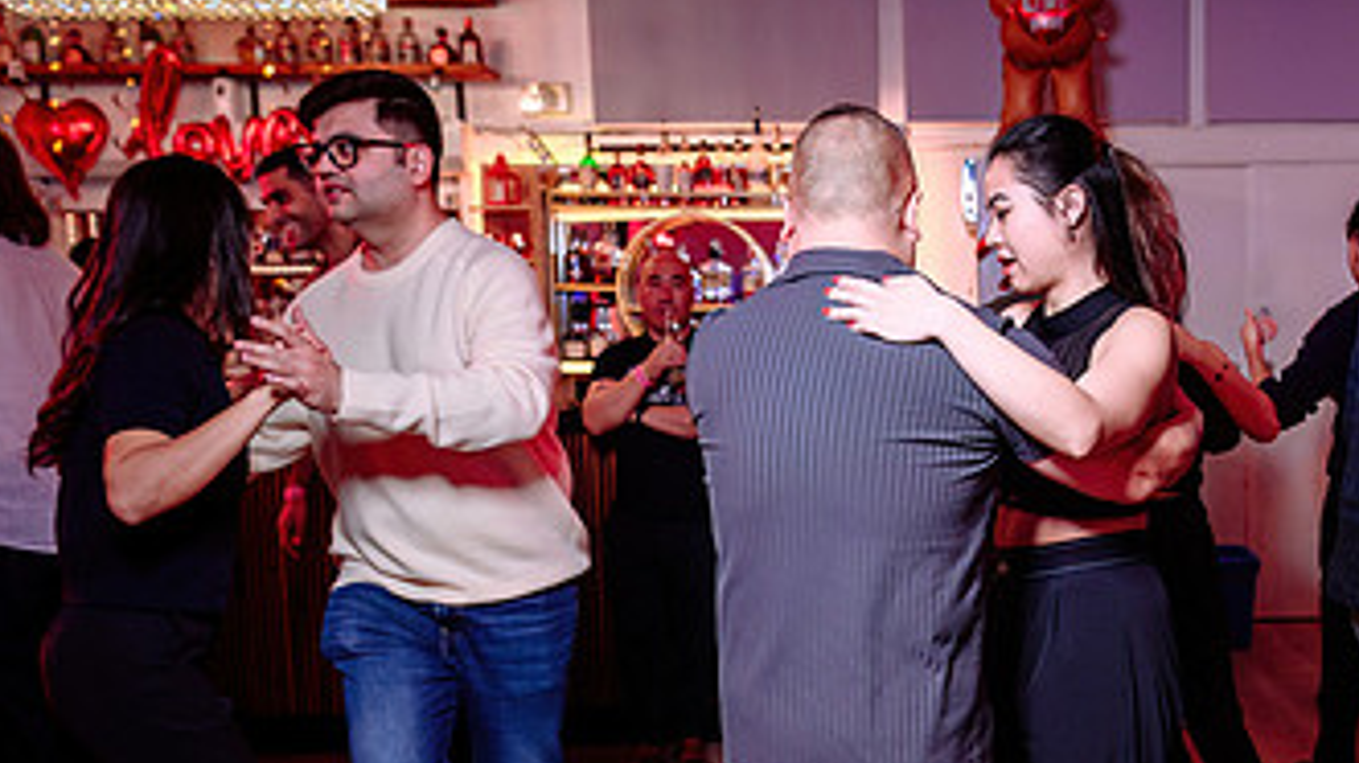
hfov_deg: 44.8
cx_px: 1022
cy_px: 539
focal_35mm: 44
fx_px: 1585
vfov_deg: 26.8
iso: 500
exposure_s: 1/125
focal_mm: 24
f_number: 2.8
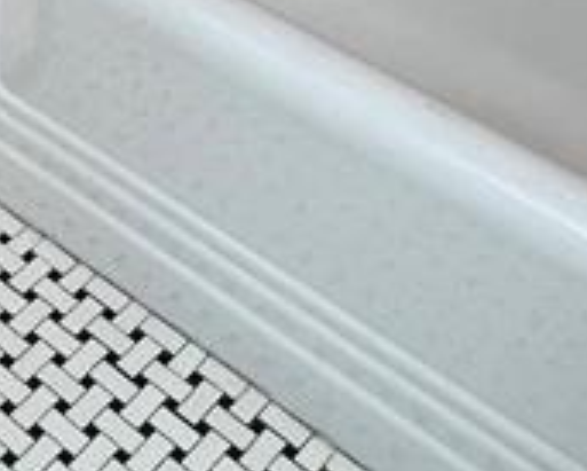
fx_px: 1321
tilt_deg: -24.2
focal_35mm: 76
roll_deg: -1.3
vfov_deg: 17.0
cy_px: -351
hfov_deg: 24.2
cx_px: 38
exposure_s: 1/120
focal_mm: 1.57
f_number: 1.8
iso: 125
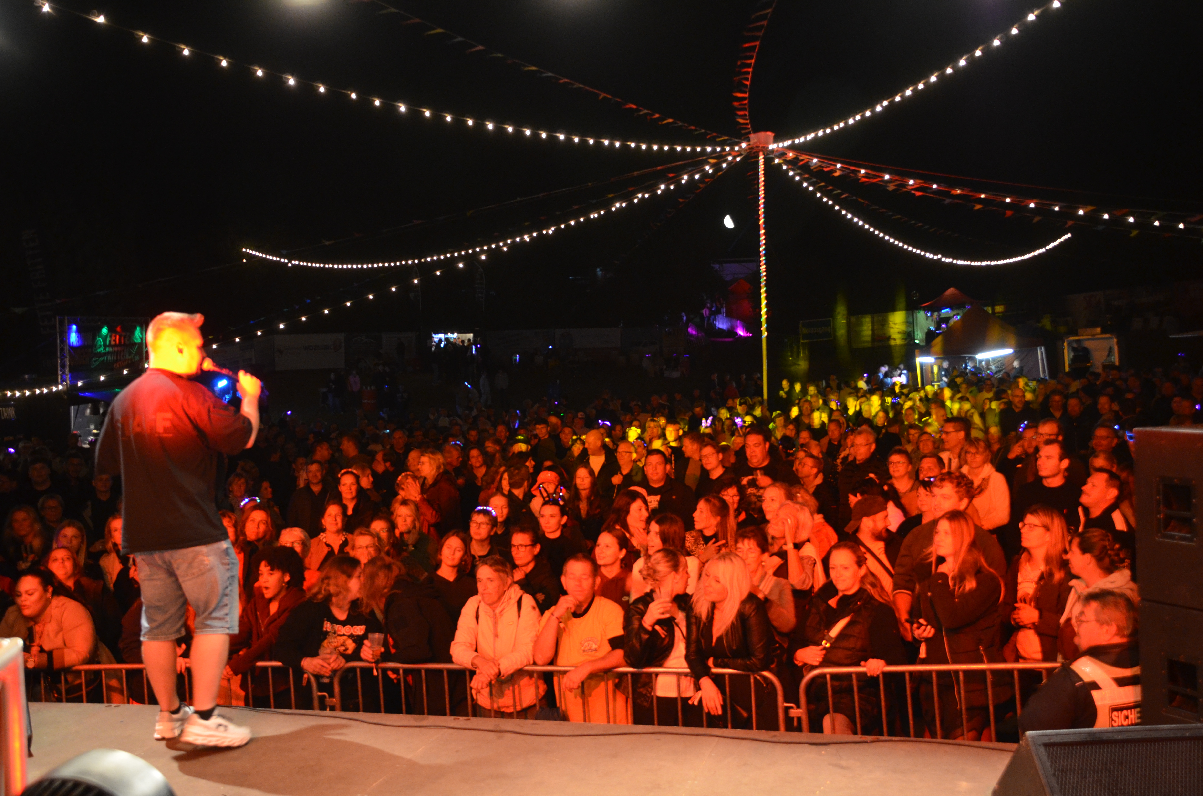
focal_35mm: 38
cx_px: 602
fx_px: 1251
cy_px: 398
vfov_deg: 35.3
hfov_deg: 51.4
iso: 1400
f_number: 4
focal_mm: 25
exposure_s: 1/30
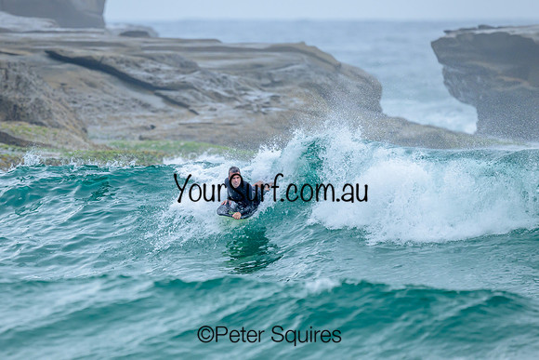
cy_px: 197
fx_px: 14193
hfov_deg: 2.2
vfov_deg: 1.5
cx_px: 220
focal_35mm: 948
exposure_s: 1/2500
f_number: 6.3
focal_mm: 800
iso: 720
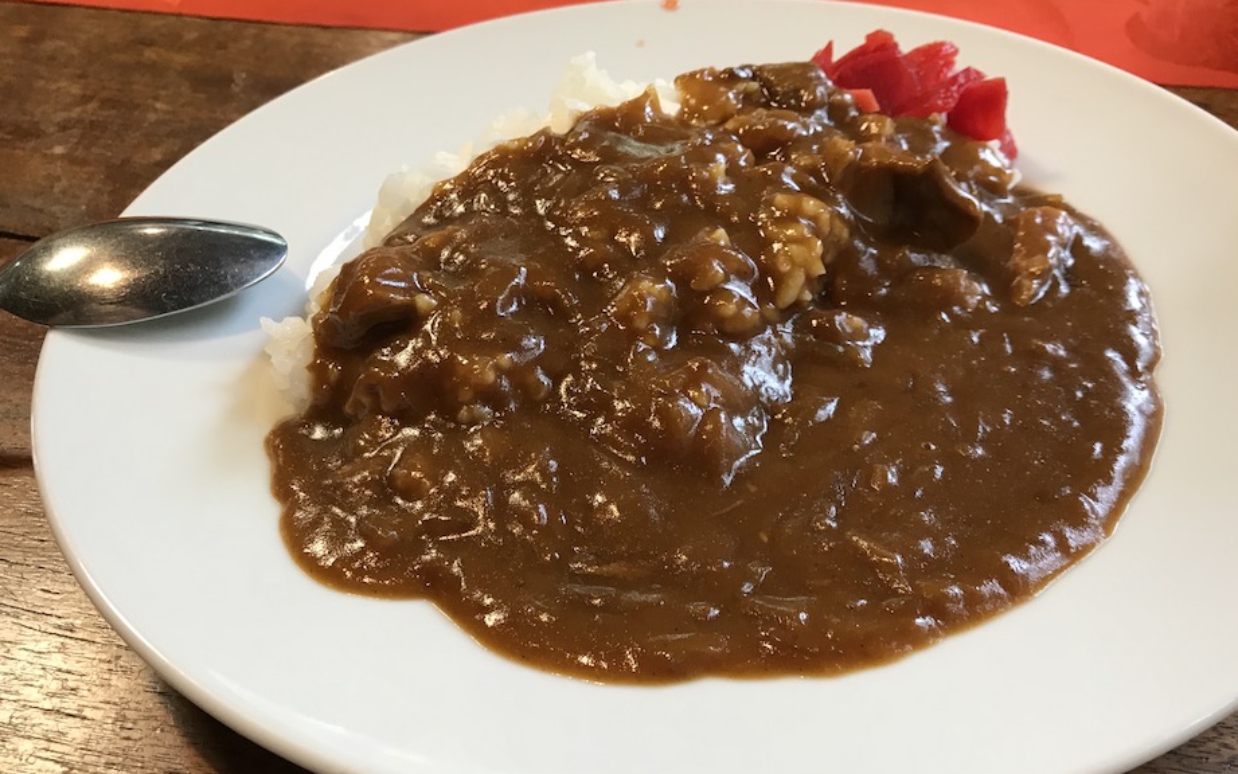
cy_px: 461
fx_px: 1114
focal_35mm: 33
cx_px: 610
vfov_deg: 38.2
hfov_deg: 58.1
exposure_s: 1/17
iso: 40
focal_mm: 3.99
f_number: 1.8
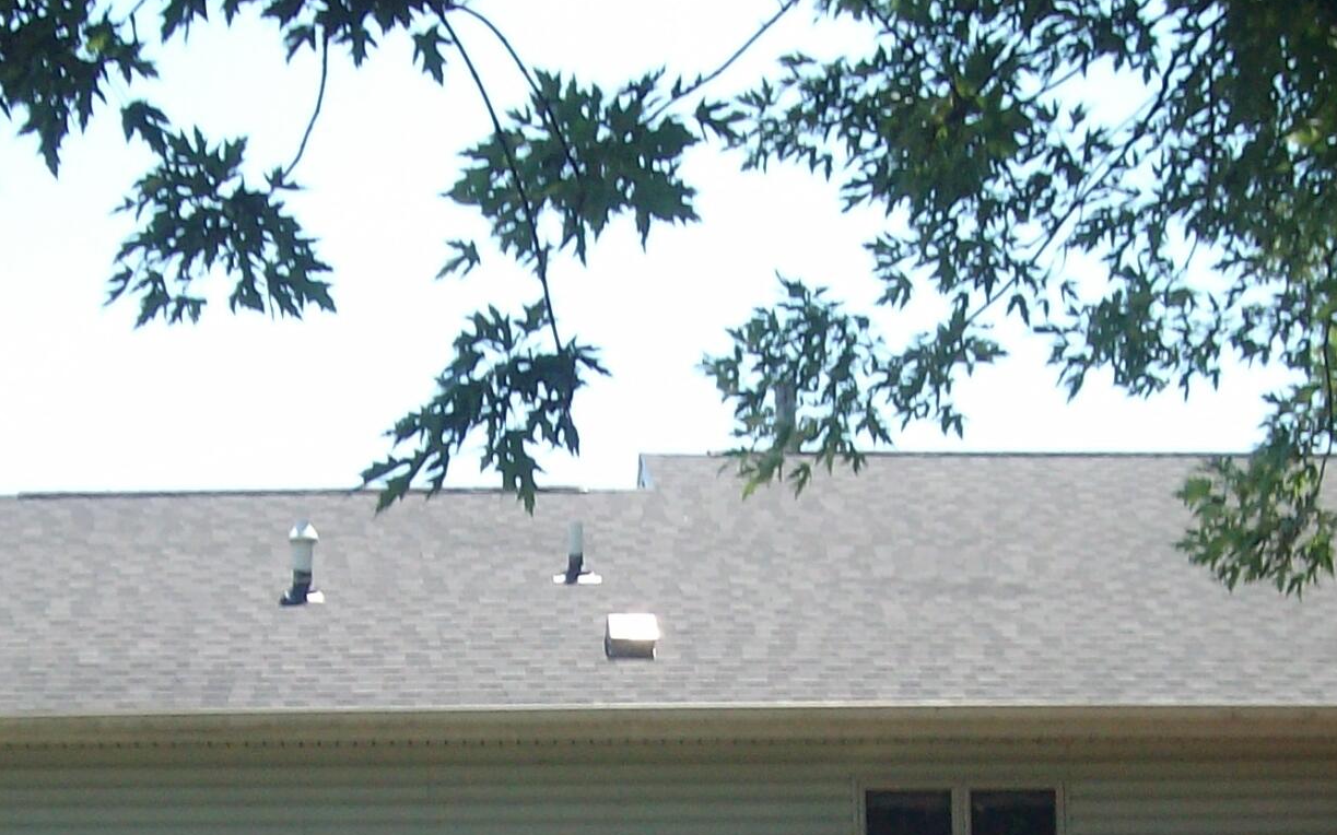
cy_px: 977
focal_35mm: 91
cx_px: 554
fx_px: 3315
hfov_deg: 22.8
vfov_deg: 14.0
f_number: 7.2
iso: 80
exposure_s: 1/97.2
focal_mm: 5.8
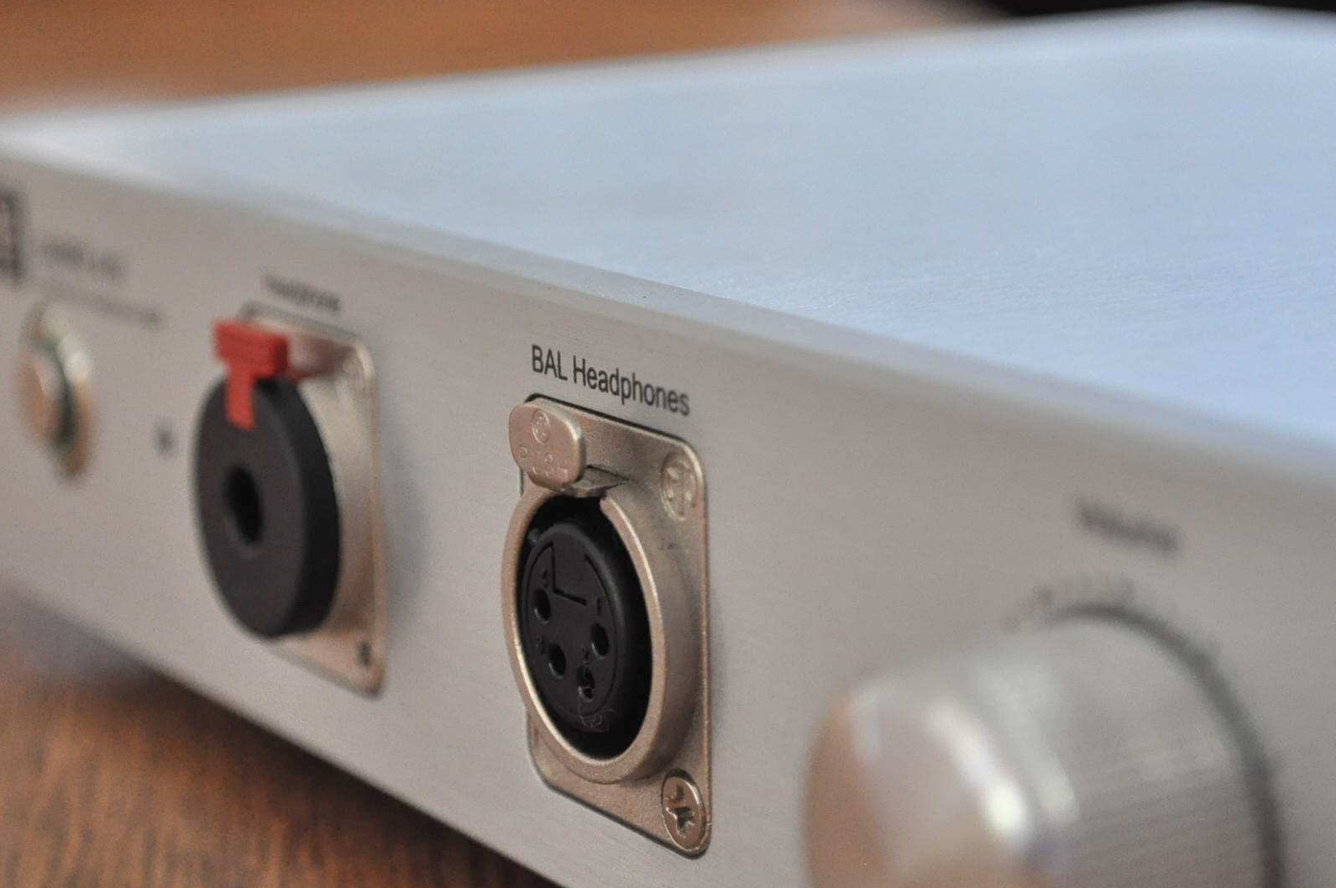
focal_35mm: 93
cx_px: 523
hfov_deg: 21.9
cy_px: 580
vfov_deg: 14.6
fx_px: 3447
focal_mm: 46
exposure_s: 1/30
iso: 1600
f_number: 5.3
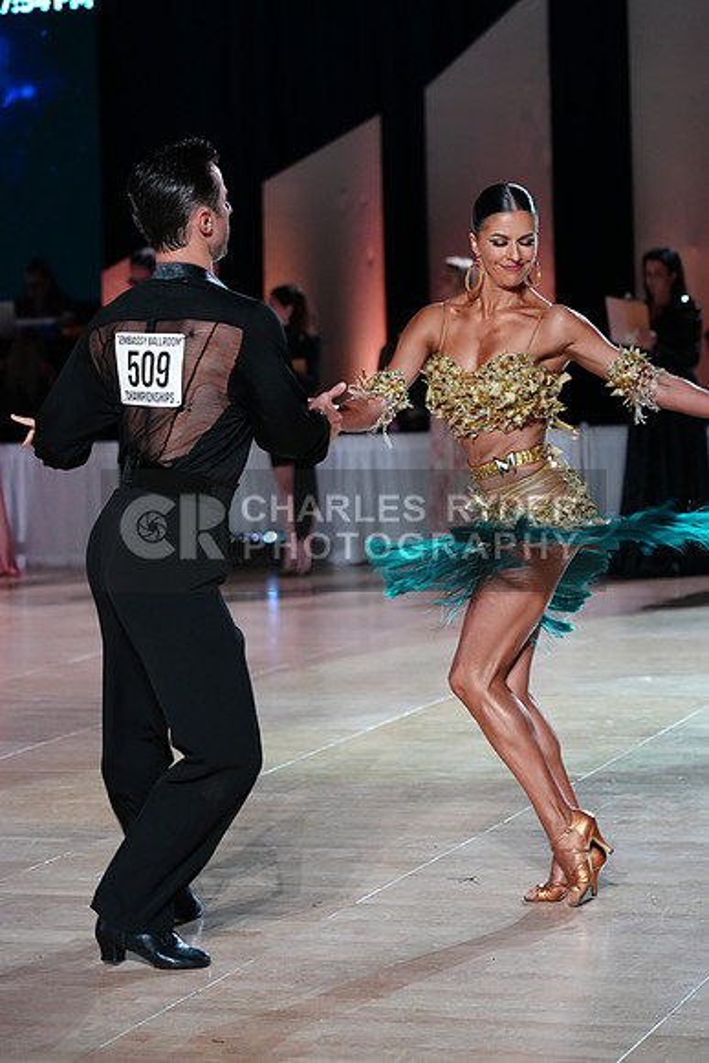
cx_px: 354
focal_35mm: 105
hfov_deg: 13.0
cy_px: 532
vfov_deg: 19.5
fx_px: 3100
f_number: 4
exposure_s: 1/320
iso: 3200
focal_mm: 105
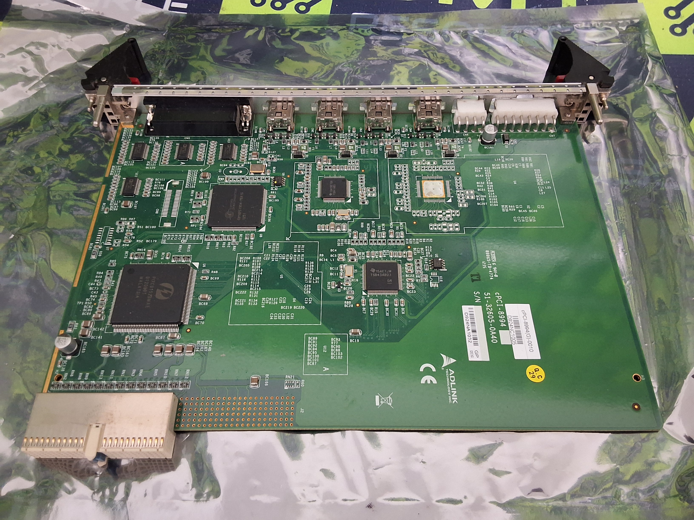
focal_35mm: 28
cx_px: 347
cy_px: 260
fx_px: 561
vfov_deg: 49.7
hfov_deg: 63.4
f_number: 1.9
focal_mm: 2.91
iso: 320
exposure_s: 1/24
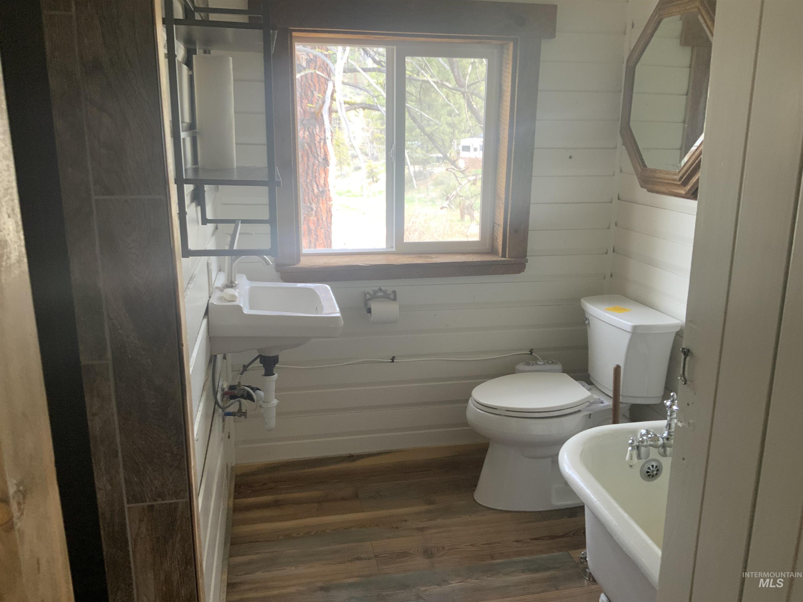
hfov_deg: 61.7
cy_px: 301
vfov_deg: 48.2
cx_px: 402
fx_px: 673
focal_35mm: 29
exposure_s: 1/60
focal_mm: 3
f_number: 1.8
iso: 50
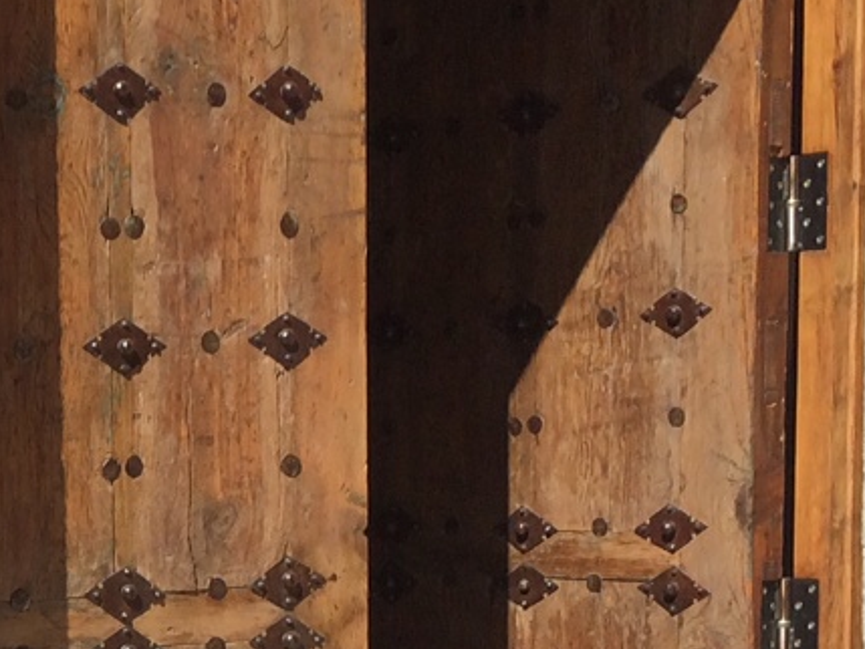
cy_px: 742
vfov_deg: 12.7
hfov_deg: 16.2
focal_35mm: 114
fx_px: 2849
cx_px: -311
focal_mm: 4.12
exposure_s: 1/2740
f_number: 2.2
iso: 40
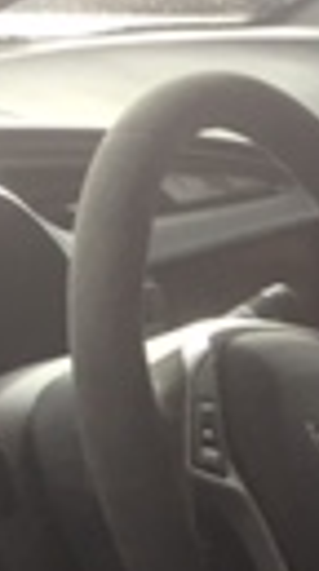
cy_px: 708
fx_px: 2375
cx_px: 758
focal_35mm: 157
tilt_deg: -23.0
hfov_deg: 7.2
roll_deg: +2.7
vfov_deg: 13.3
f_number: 2.2
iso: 25
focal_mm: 4.15
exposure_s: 1/40
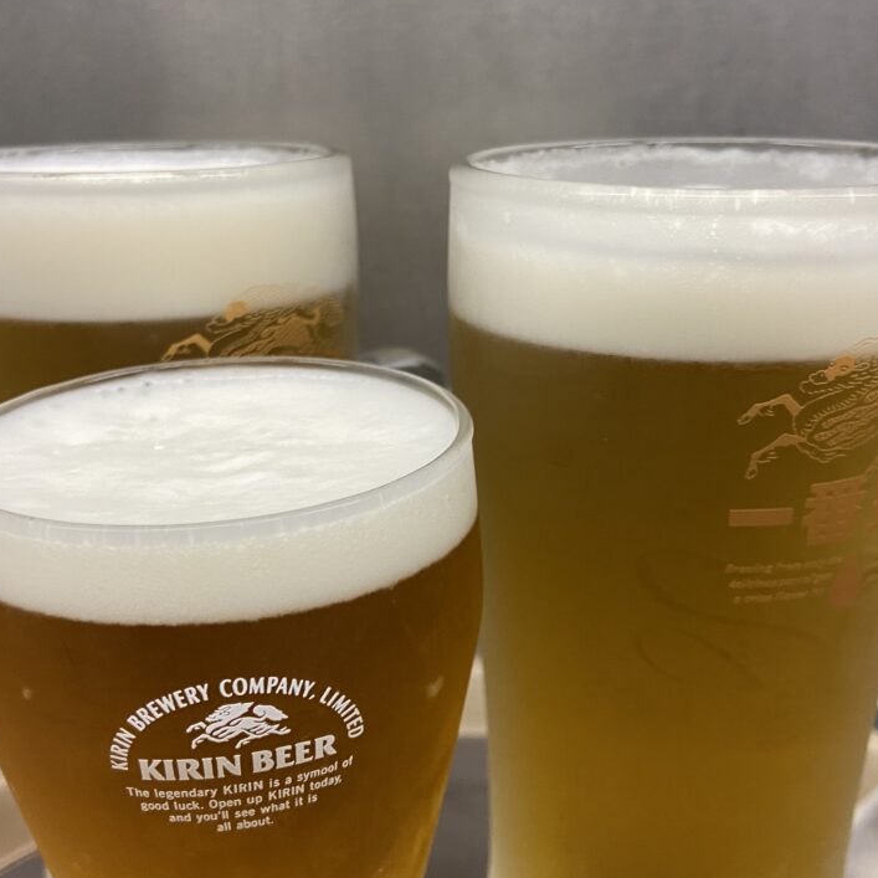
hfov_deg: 42.8
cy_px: 462
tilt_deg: -18.6
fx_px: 1119
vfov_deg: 42.8
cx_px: 428
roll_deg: +0.0
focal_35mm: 39
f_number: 1.8
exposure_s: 1/50
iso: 100
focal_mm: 4.25
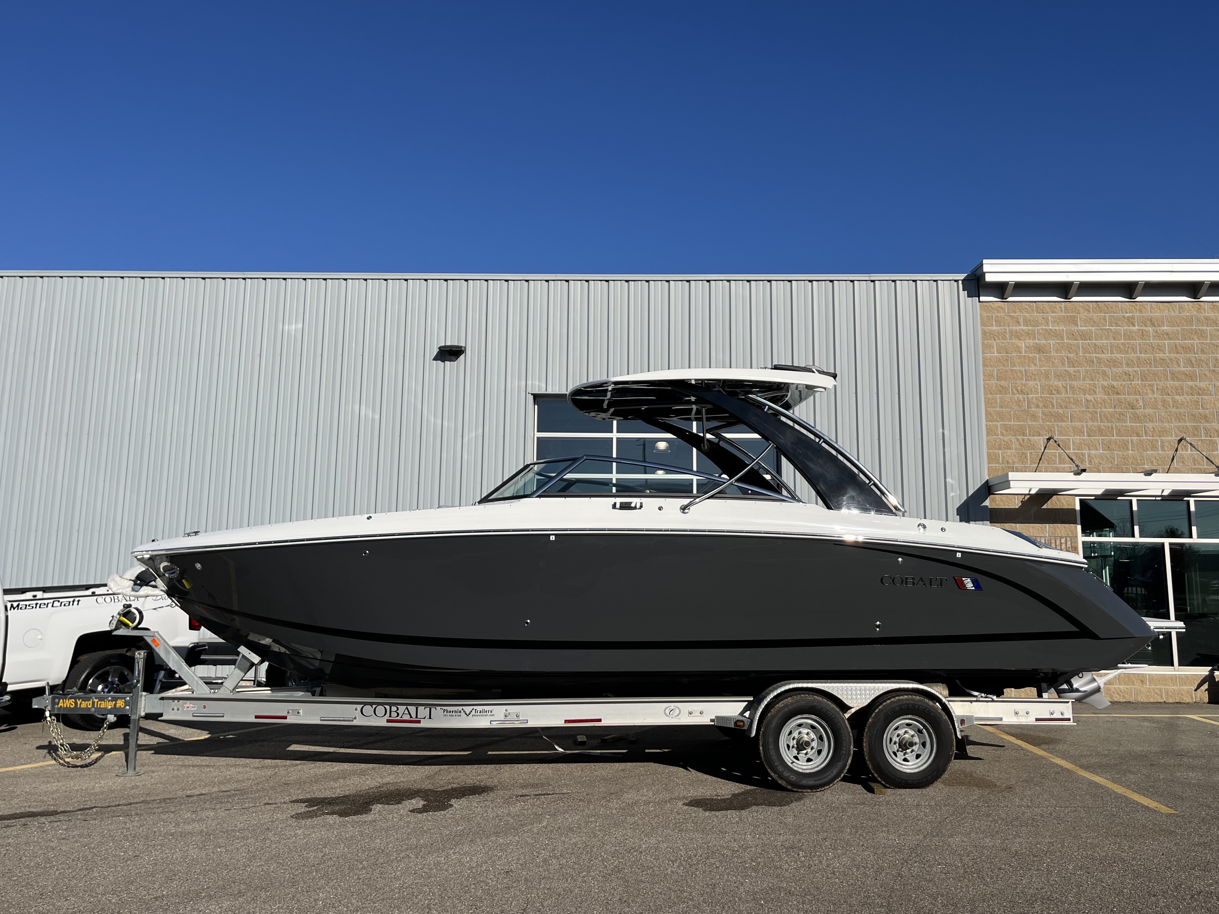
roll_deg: -0.7
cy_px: 424
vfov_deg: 49.7
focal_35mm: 28
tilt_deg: +8.2
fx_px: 986
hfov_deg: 63.4
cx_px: 624
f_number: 1.6
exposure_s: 1/6897
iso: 50
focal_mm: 5.1
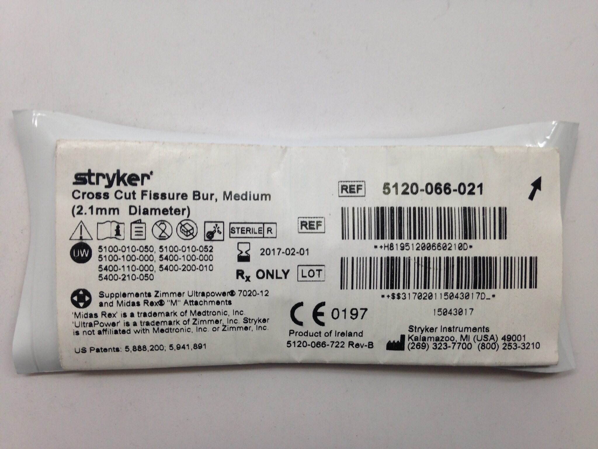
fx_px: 570
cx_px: 299
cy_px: 224
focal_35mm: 33
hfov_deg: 55.4
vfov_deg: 42.9
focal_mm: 4.12
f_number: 2.4
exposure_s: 1/60
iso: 64
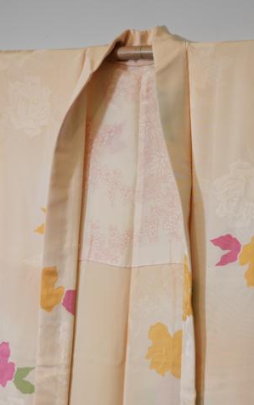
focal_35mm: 97
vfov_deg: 21.3
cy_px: 278
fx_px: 1074
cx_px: 146
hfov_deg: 13.5
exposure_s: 1/50
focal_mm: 42
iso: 160
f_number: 4
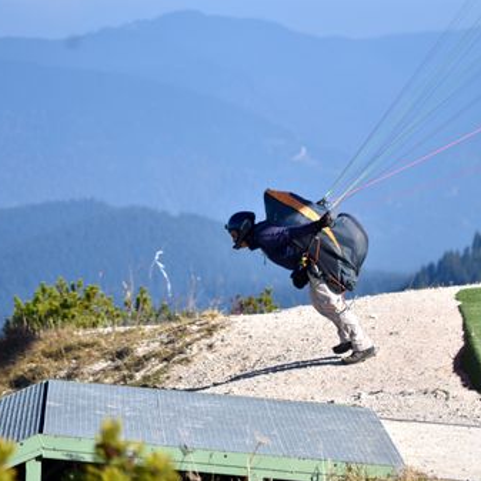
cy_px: 239
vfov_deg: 10.0
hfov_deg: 10.0
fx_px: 2735
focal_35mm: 174
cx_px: 277
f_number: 2.8
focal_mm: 90
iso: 100
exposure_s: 1/2000
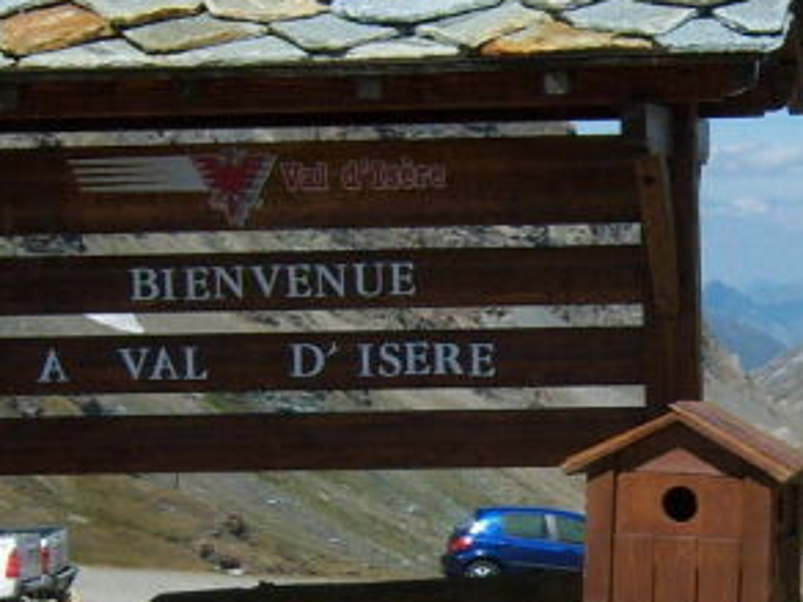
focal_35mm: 148
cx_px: 852
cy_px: 627
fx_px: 3433
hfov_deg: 13.1
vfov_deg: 9.9
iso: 80
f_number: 4.8
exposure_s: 1/1000
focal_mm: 7.5
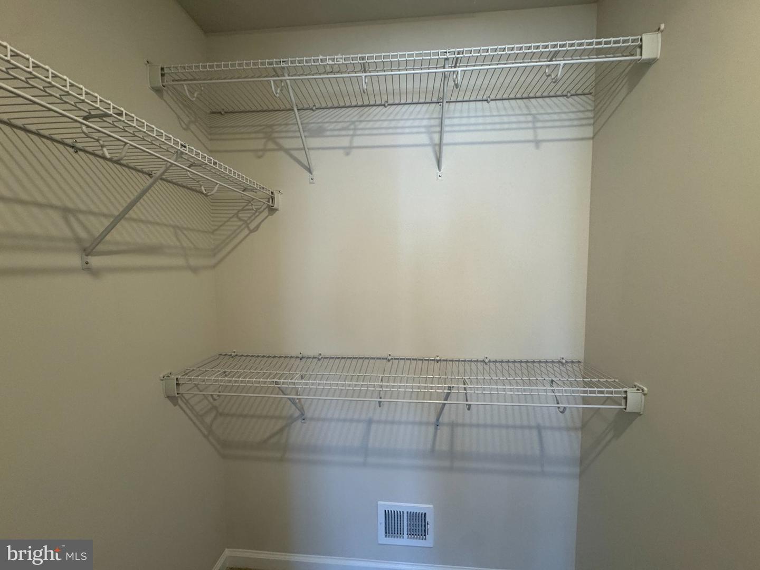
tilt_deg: -4.3
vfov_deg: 85.7
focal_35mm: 14
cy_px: 285
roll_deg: +0.5
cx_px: 380
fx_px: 307
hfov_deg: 102.1
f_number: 2.2
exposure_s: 1/120
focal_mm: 2.22
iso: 250
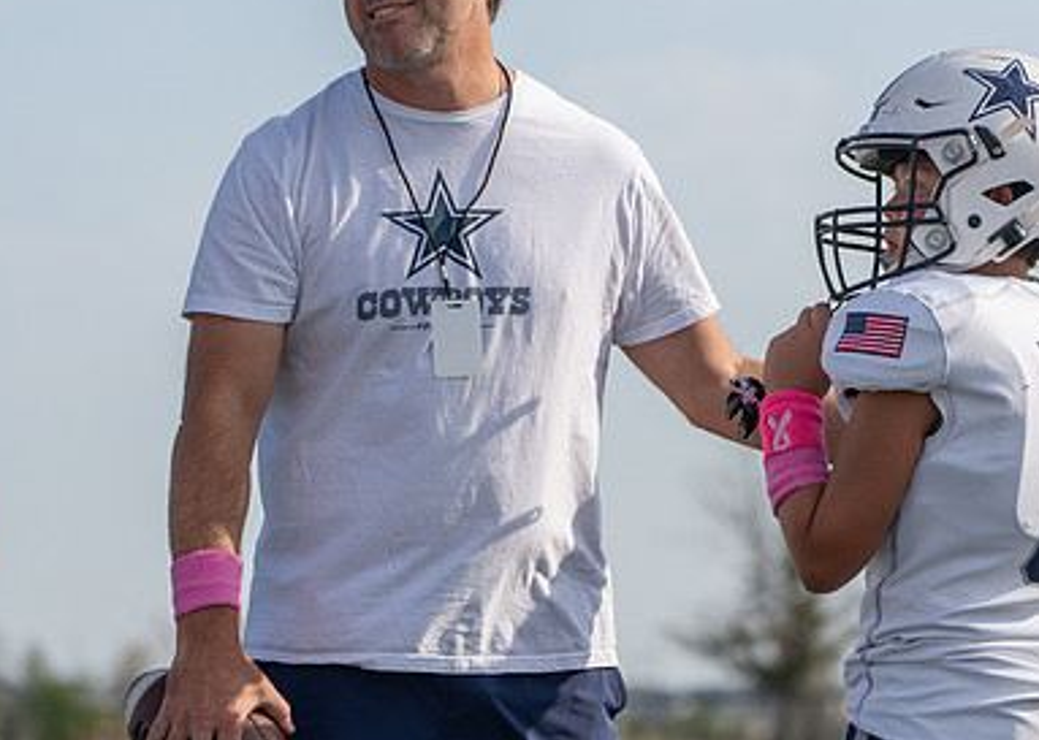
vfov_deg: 5.7
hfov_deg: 7.9
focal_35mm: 254
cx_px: 583
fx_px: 7490
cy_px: 306
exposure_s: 1/640
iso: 100
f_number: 5
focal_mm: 160
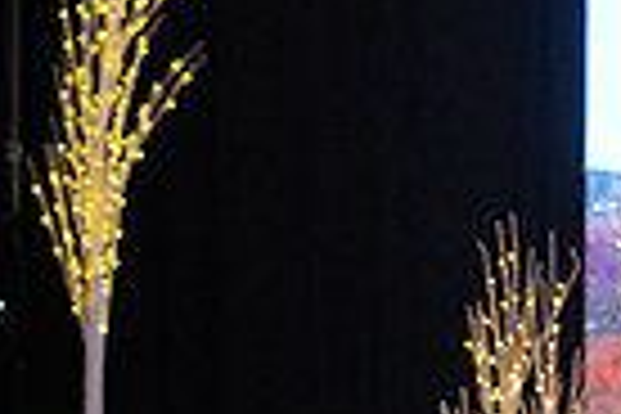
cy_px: 628
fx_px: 5071
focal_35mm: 294
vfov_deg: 4.6
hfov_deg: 6.8
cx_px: 1300
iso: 1250
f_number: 4
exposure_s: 1/400
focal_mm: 70
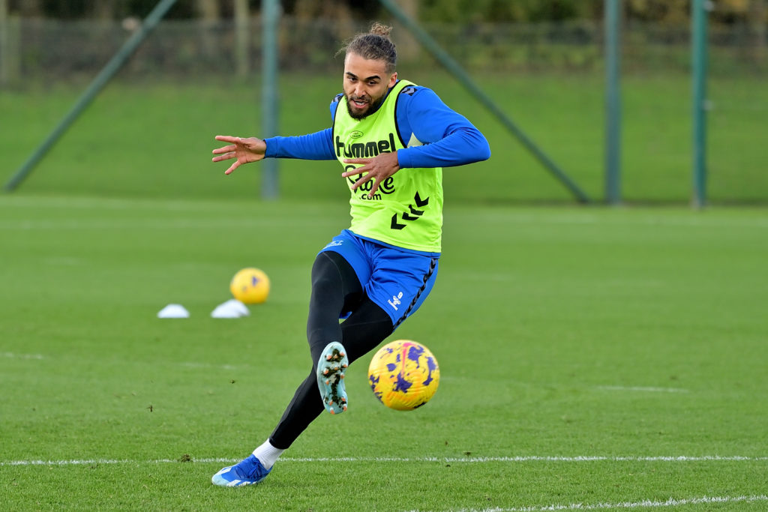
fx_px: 3840
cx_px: 384
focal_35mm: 180
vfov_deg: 7.6
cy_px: 256
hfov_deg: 11.4
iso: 250
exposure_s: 1/1600
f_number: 3.2
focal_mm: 180
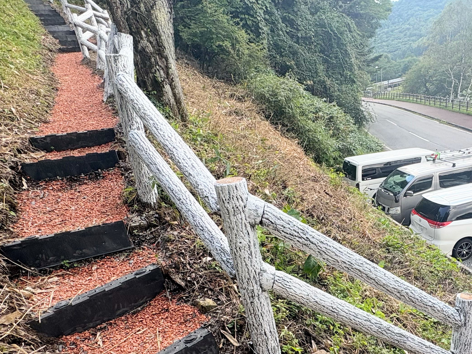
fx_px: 368
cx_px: 329
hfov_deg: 63.0
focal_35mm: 27
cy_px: 290
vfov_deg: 48.1
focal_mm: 2.22
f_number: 2.2
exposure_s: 1/388
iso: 64
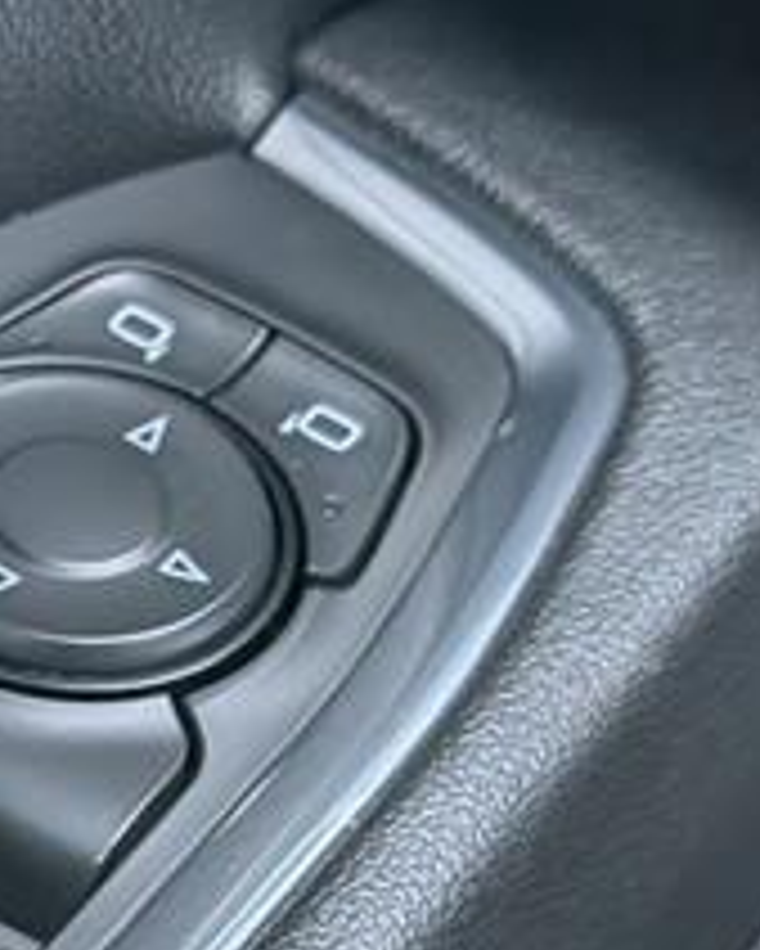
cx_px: -292
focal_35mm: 145
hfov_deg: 10.4
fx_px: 4074
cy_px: 923
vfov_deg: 13.1
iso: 723
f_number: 1.68
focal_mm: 6.9
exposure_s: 1/161
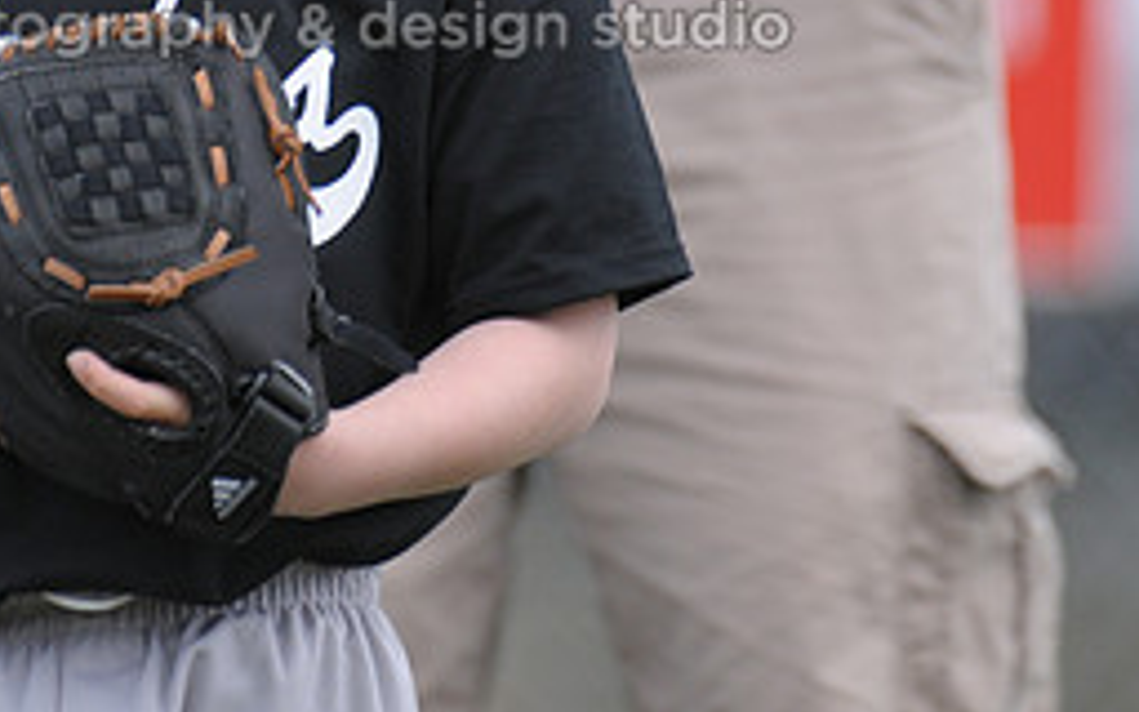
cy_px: -136
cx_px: 311
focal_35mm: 1381
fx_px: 42868
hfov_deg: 1.5
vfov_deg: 1.0
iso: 400
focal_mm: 400
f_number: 4
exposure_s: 1/800
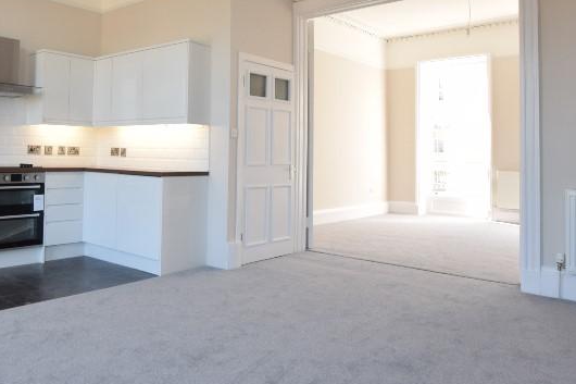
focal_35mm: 29
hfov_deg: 61.3
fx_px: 464
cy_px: 137
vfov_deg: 44.4
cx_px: 170
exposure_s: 1/30
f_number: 4.5
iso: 100
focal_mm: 10
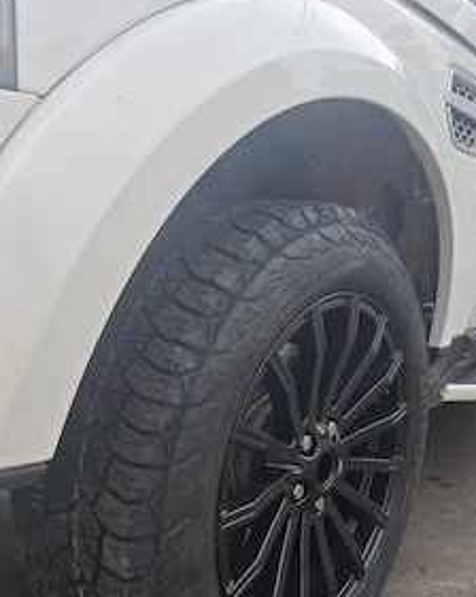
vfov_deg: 54.7
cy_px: 393
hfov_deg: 45.7
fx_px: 565
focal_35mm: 32
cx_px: 249
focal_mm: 6.55
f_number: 1.6
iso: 50
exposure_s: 1/909
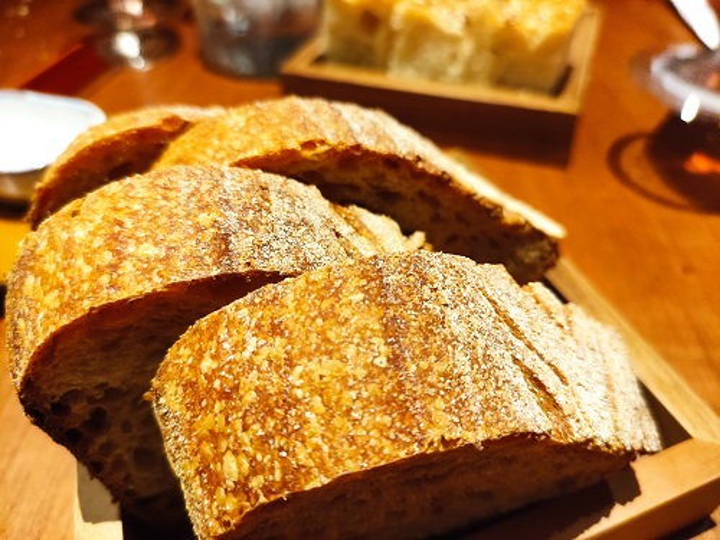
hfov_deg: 69.4
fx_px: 520
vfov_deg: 54.9
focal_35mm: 25
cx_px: 360
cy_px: 270
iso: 690
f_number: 1.89
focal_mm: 5.43
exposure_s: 1/50
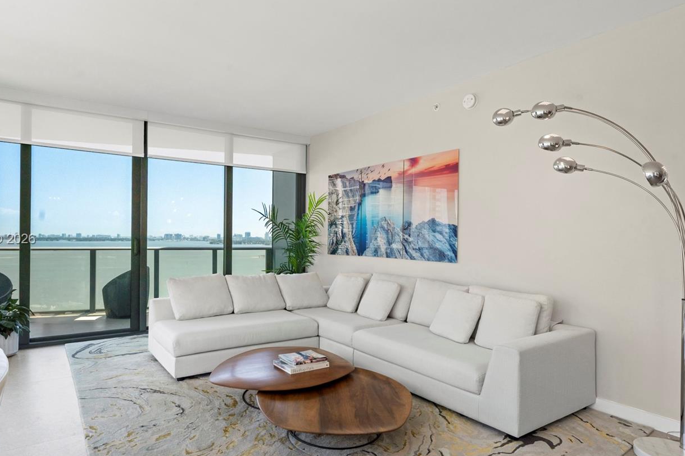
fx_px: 399
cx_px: 310
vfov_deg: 59.4
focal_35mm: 21
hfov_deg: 81.0
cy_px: 240
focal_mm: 16
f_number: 11
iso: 800
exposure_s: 1/40
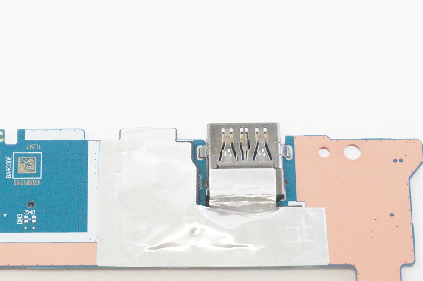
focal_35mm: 139
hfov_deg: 14.7
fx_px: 1635
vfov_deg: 9.8
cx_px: 84
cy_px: 214
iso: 4000
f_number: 5.6
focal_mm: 37
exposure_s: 1/125
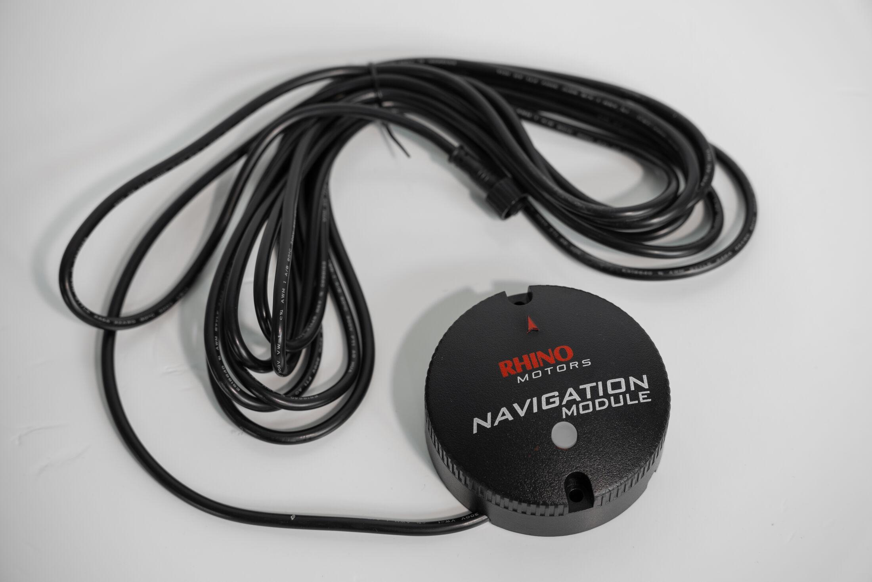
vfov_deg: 22.8
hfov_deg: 33.6
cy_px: 291
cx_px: 436
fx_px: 1444
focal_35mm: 60
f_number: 4.5
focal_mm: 59.6
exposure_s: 1/80
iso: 100
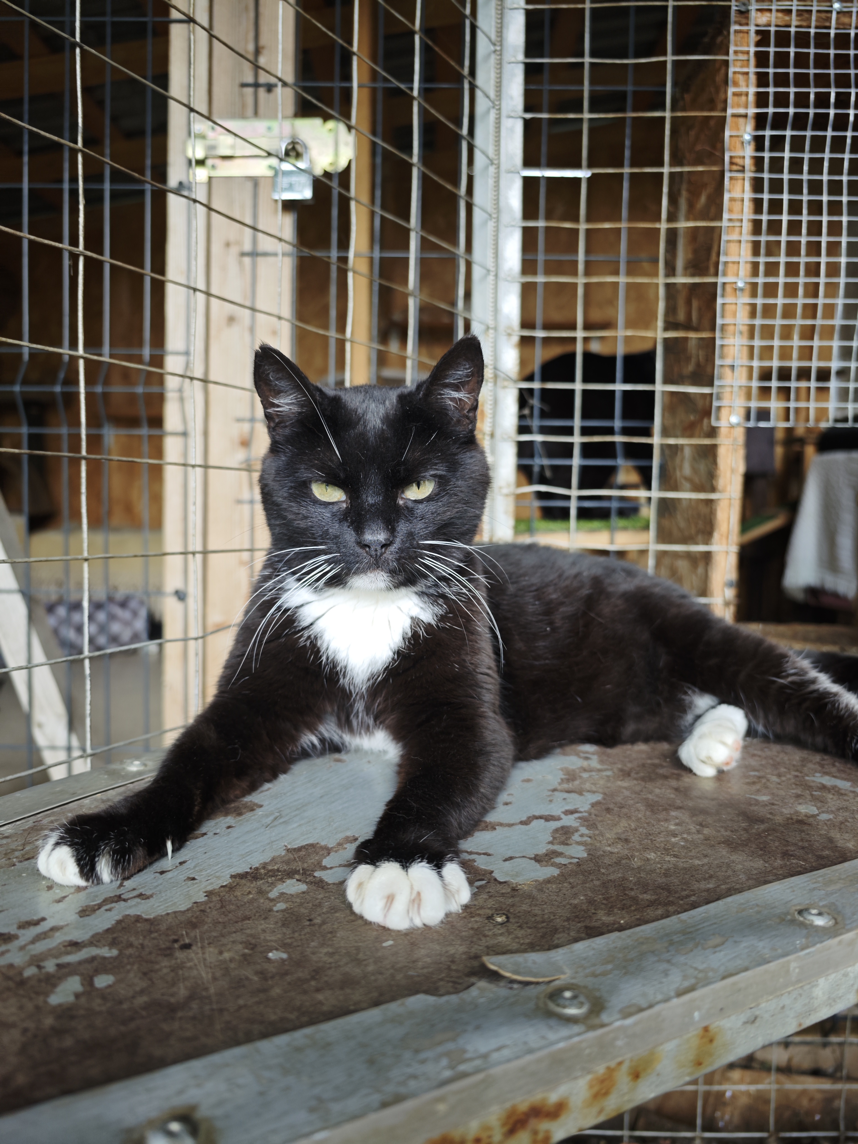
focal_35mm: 23
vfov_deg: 73.9
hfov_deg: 58.9
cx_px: 429
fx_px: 760
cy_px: 572
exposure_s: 1/100
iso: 80
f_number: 2
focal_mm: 8.72
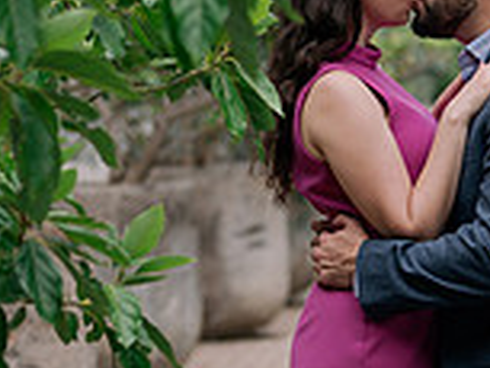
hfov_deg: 10.1
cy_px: 394
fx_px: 2762
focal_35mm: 195
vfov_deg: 7.6
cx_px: 349
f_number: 2
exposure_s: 1/320
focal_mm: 50
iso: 80
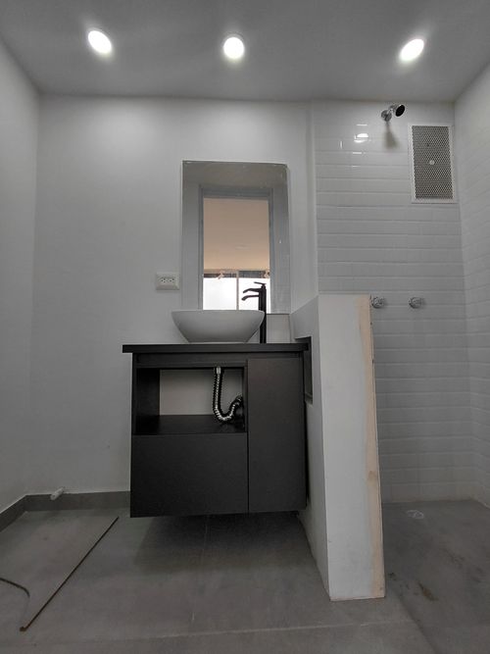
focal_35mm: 16
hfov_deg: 78.1
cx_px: 245
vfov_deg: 94.5
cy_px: 327
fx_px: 302
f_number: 2.2
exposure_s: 1/120
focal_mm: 1.64
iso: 80
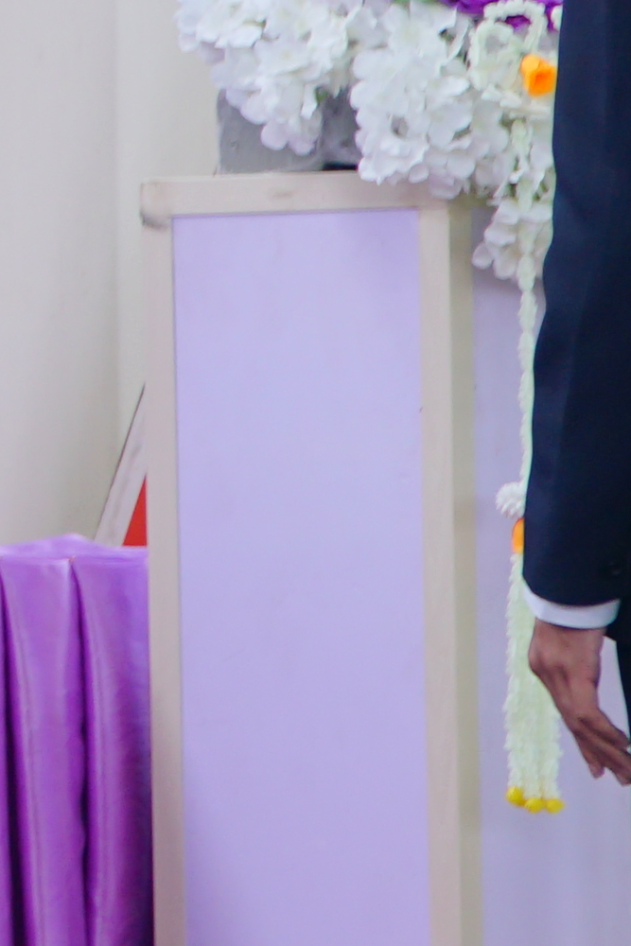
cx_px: -1473
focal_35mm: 315
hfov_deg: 4.2
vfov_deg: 6.5
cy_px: -224
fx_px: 8278
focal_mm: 35
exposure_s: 1/400
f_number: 4
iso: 160
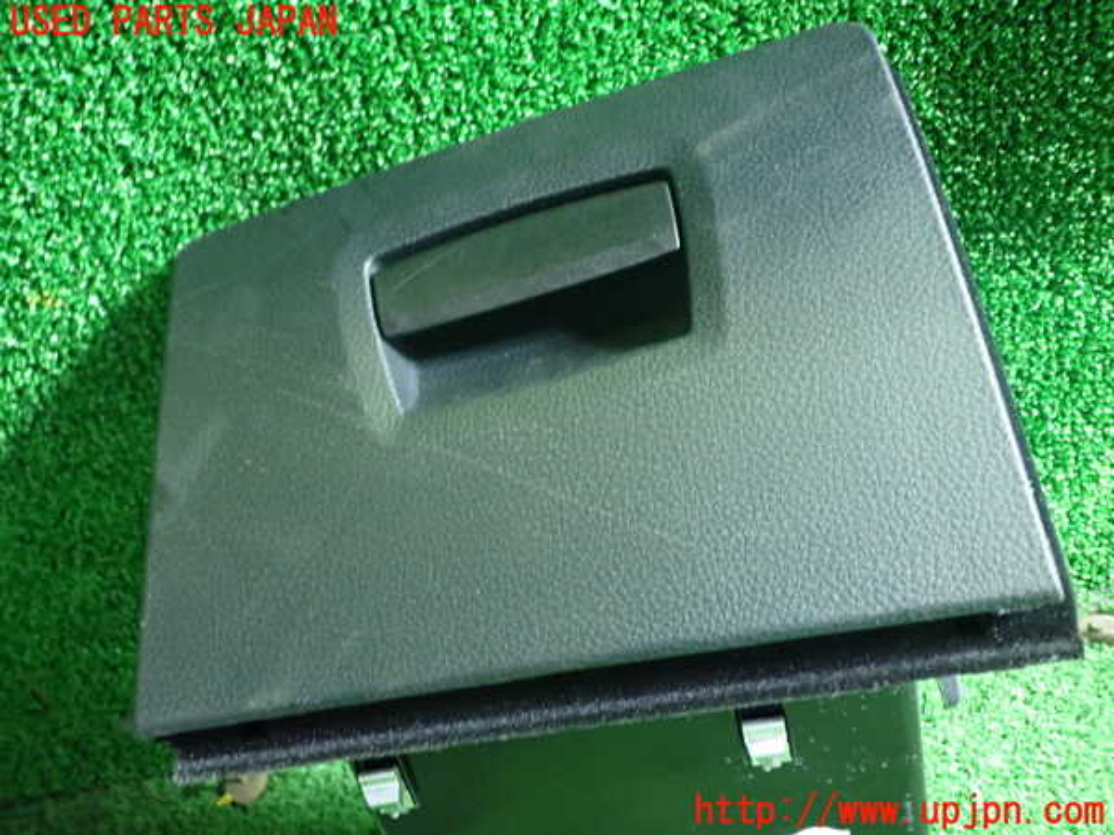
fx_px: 1030
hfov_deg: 56.8
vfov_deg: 44.2
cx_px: 557
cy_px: 418
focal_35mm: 32
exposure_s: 1/30
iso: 800
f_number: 2.4
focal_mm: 5.79
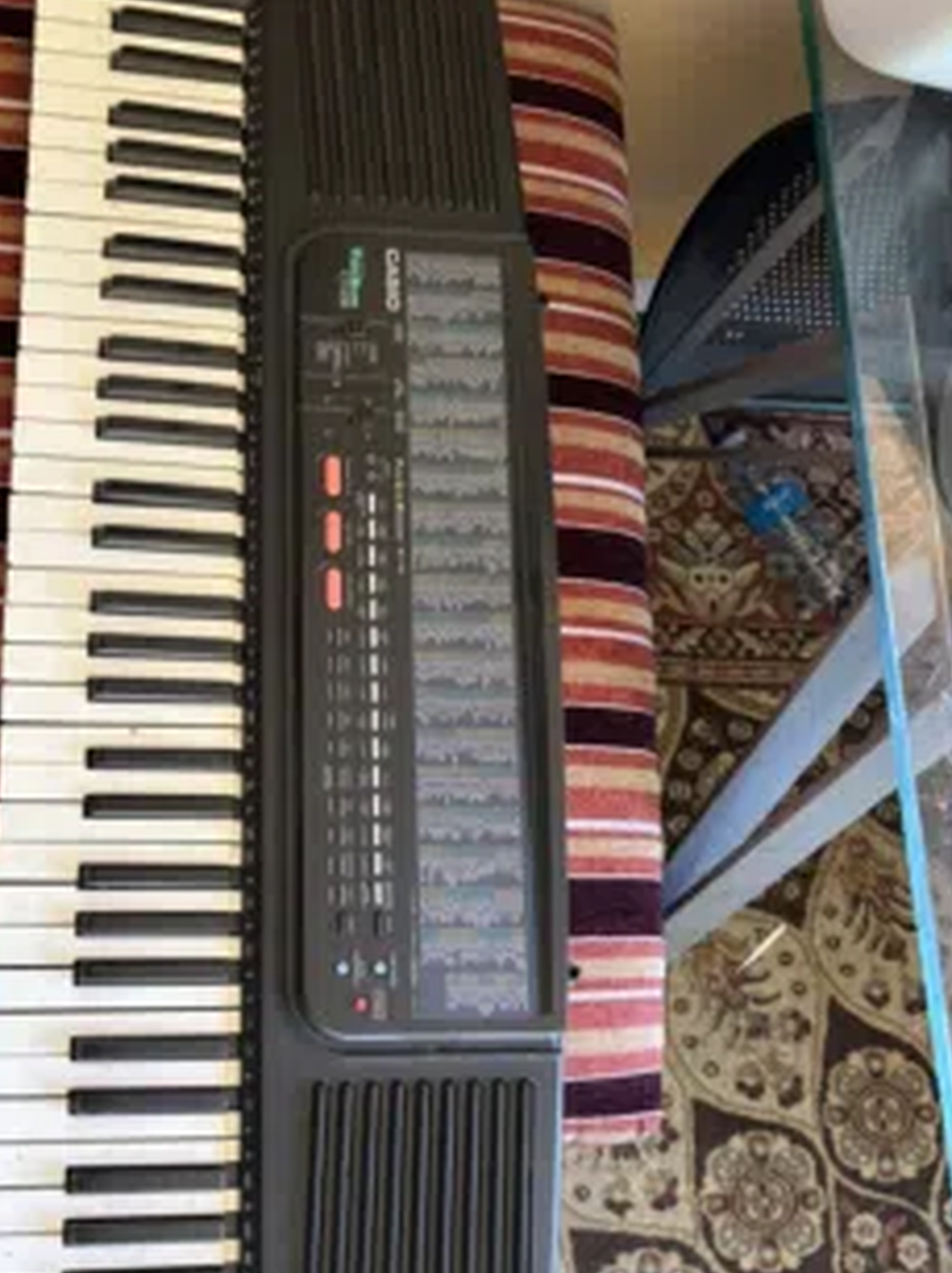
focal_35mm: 34
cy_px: 711
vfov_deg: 53.9
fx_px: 1248
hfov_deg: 41.3
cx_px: 337
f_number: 1.6
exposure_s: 1/60
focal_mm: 5.96
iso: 250
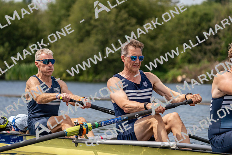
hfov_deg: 10.3
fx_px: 1289
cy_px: 78
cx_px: 116
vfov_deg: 6.9
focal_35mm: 200
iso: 250
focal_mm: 200
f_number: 5.6
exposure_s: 1/1600
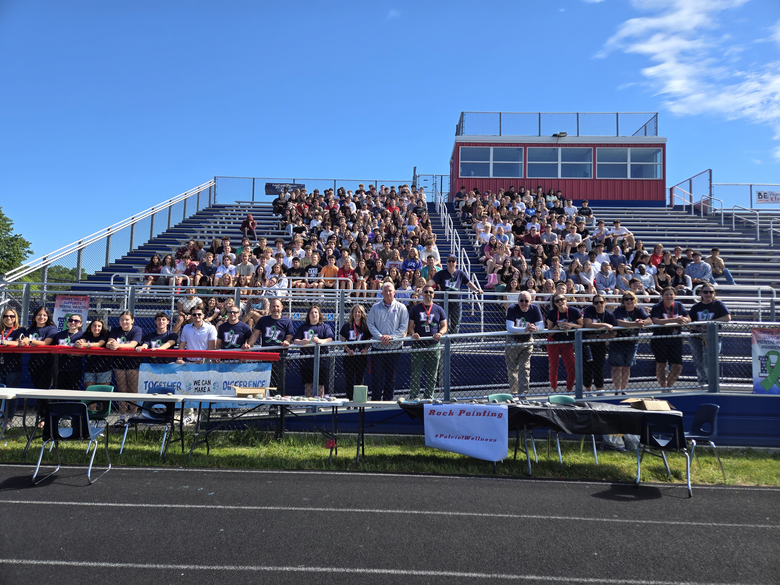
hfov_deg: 73.9
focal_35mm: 23
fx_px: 518
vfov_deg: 58.9
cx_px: 390
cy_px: 292
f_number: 1.8
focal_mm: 5.4
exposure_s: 1/1005
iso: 25
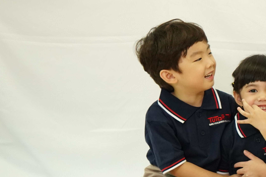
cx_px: 357
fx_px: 739
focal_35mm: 100
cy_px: 105
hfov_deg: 18.8
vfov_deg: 13.7
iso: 4000
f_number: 4
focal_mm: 36
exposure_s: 1/200
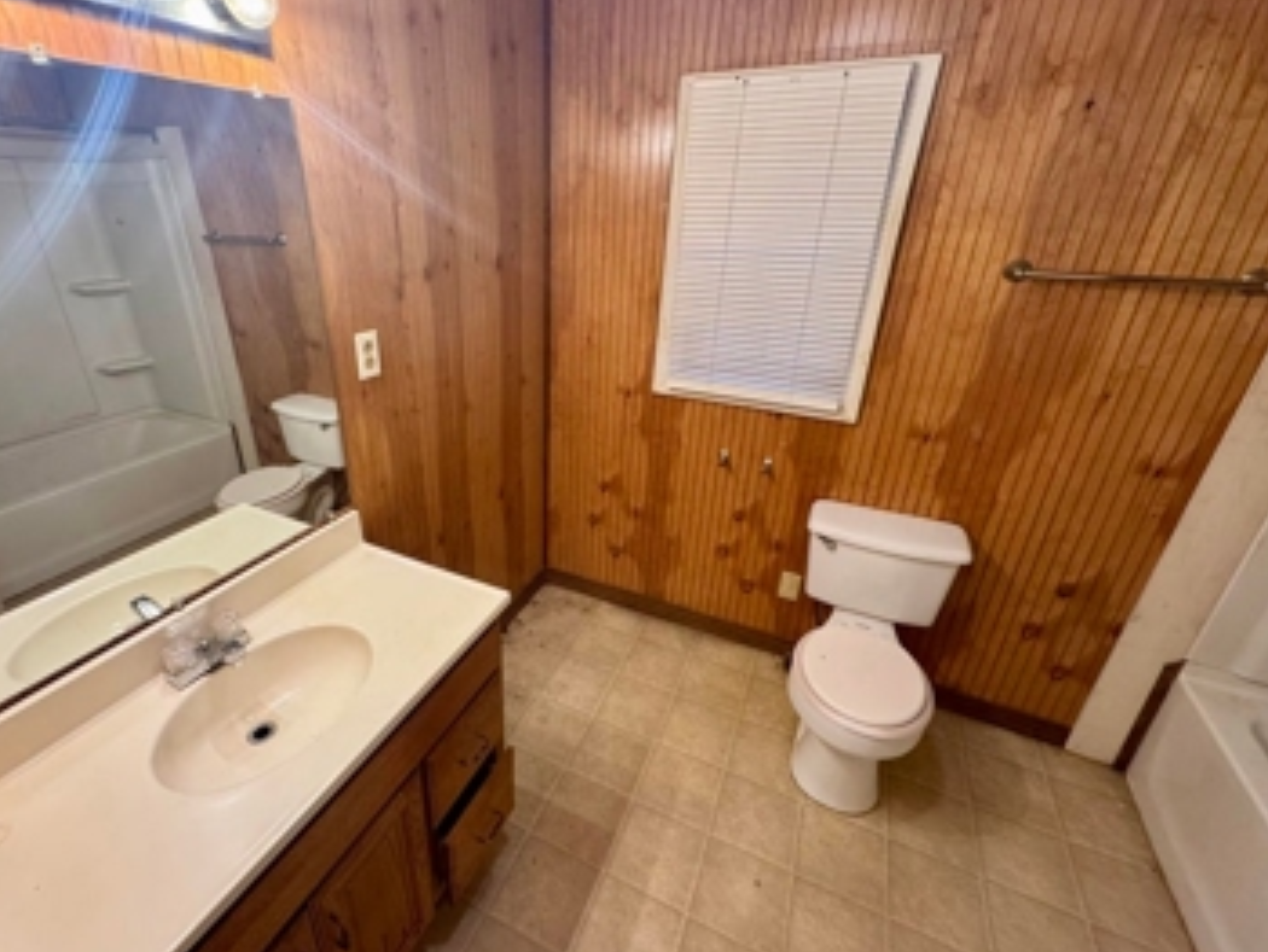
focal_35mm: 16
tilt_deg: -23.9
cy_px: 456
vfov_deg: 78.1
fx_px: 586
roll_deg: -0.9
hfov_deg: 94.0
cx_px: 554
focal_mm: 2.22
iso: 250
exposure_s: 1/60
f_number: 2.2
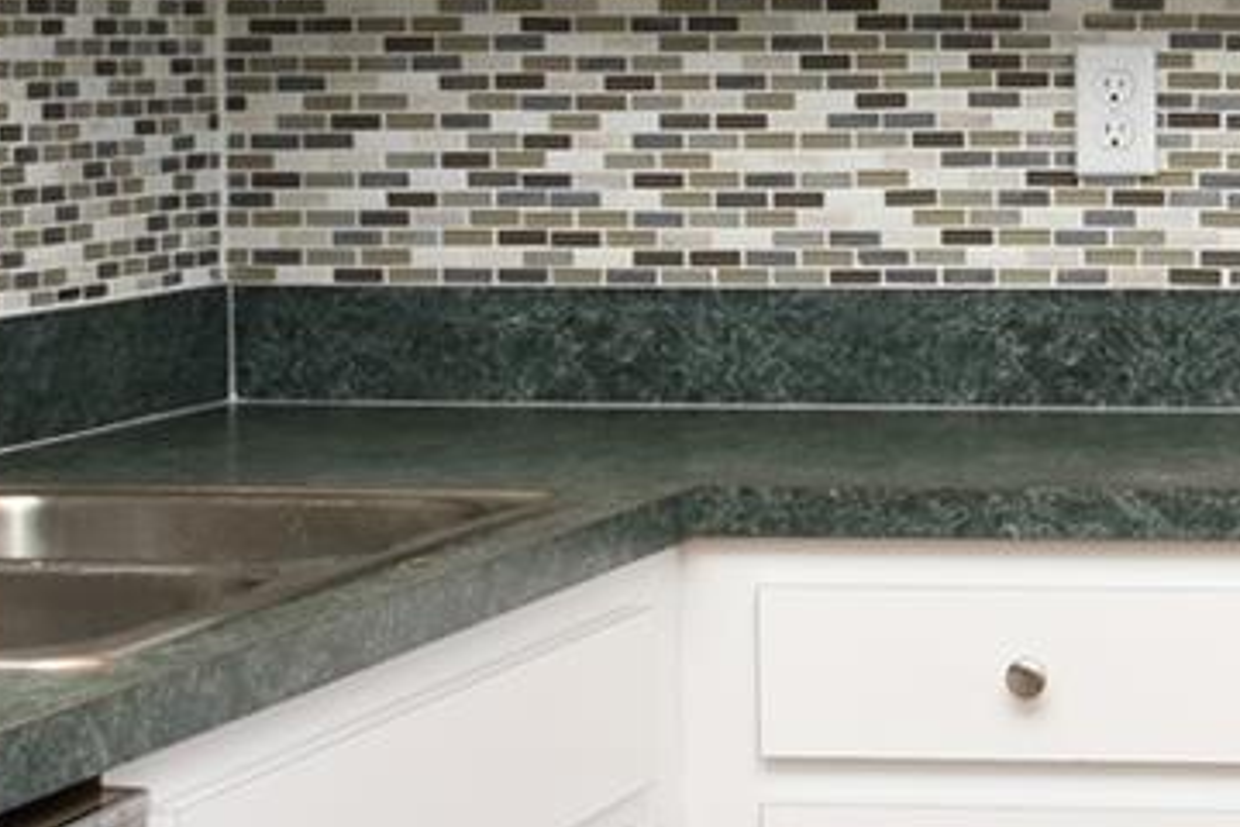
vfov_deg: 11.4
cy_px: 131
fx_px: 4133
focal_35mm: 120
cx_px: 1822
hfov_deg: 15.8
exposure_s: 1/60
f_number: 4
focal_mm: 18
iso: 100
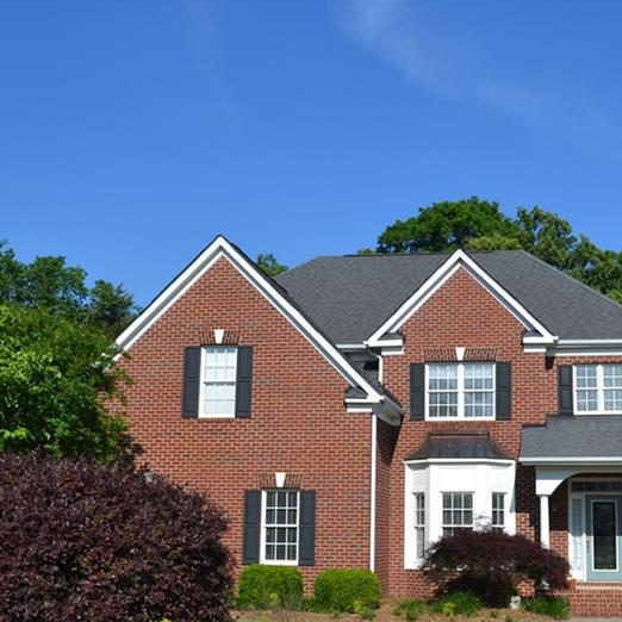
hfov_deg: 33.7
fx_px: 1016
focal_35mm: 50
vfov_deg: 34.0
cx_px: 410
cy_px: 342
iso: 100
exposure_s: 1/320
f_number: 9
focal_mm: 20
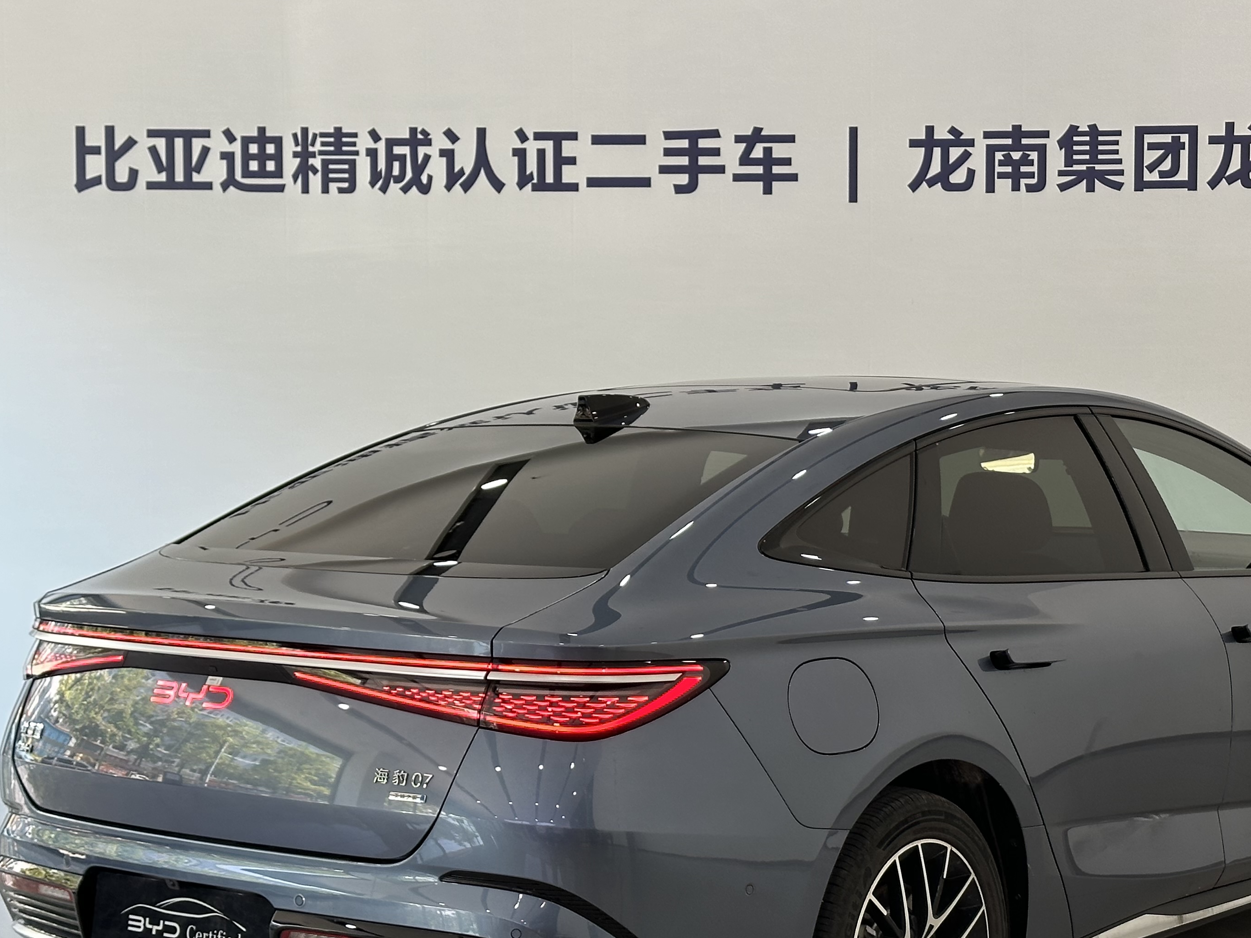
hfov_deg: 27.3
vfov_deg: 20.7
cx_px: 760
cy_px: 538
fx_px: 2566
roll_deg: +0.8
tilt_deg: -3.6
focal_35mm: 71
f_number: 1.78
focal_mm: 6.86
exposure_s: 1/121
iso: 50
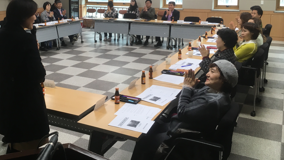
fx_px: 309
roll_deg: -2.3
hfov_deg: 48.8
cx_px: 102
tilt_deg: -6.5
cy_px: 26
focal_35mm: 41
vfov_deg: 28.2
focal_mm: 4.15
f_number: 2.2
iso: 32
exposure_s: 1/30
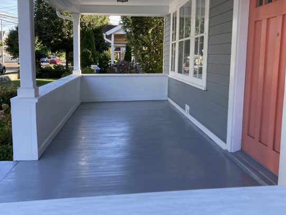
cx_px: 144
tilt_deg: -6.1
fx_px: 273
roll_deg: -1.3
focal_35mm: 33
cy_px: 90
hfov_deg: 55.4
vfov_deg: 42.8
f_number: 1.8
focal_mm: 3.99
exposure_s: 1/159
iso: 20
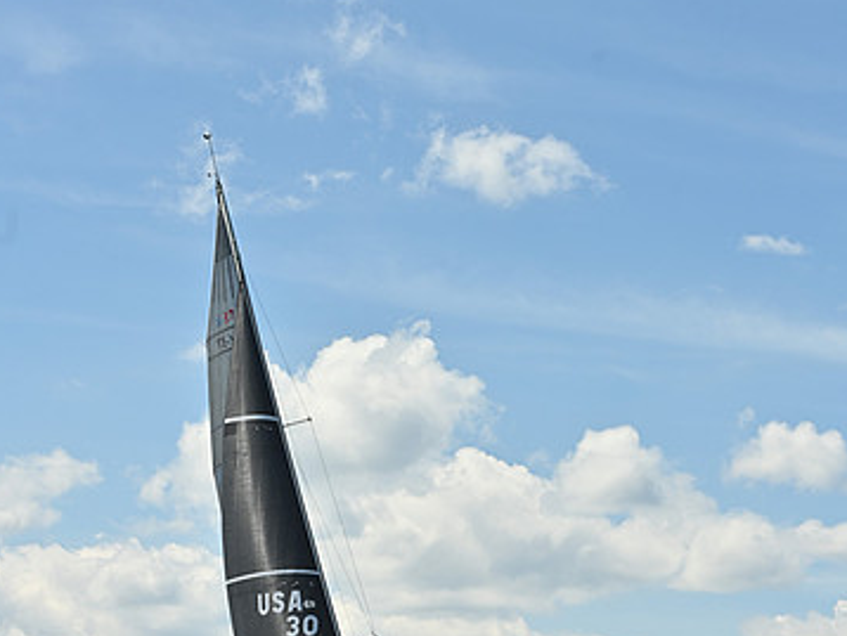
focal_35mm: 109
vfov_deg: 13.5
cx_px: 425
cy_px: 482
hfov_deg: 18.0
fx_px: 2669
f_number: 8
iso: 250
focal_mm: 70
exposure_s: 1/1250
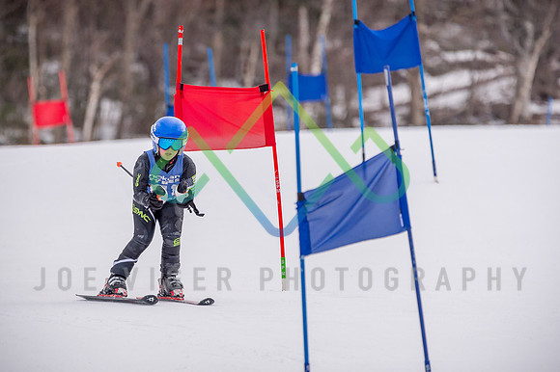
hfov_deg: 2.6
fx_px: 12300
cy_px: 245
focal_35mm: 791
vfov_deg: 1.7
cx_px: 191
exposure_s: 1/2500
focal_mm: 600
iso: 800
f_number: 6.3
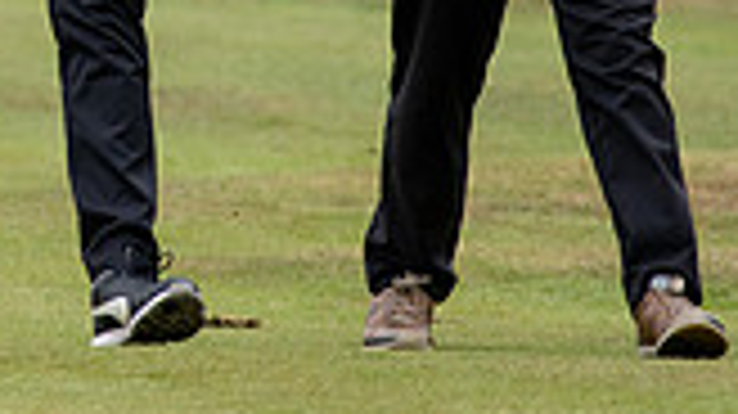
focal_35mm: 1667
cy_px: -412
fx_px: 32600
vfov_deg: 0.7
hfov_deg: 1.3
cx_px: -310
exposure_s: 1/2000
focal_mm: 300
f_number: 4
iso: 640
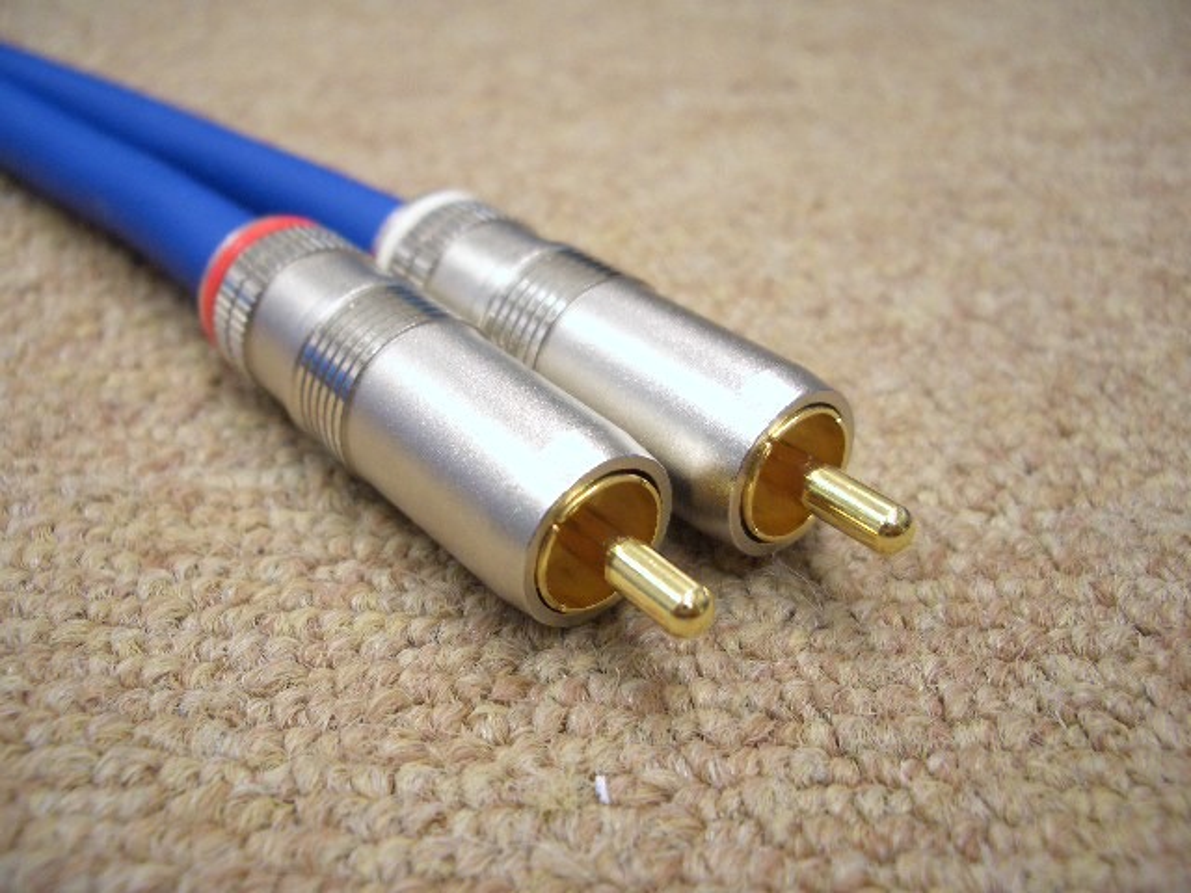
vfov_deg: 40.7
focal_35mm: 35
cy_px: 446
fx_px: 1204
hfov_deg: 52.6
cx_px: 596
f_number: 2.6
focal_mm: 5.8
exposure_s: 1/15
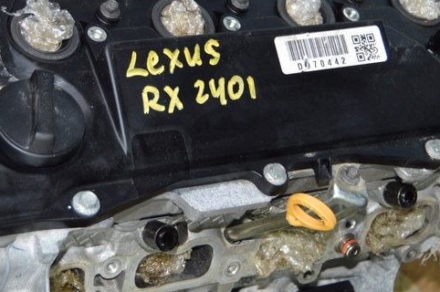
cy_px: 57
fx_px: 1245
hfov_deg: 20.0
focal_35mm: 102
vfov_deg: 13.3
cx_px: 209
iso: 400
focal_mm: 32
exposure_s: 1/60
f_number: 4.5
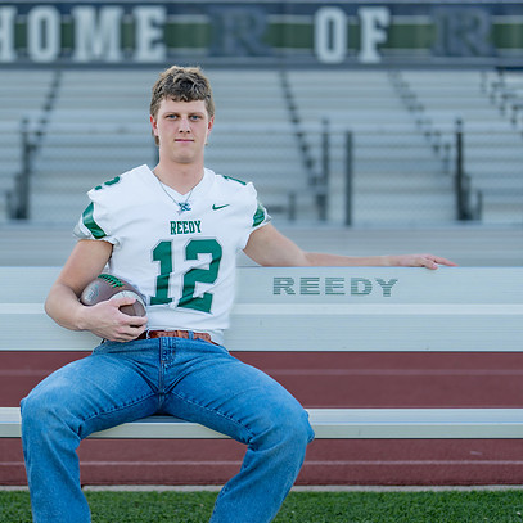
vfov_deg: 23.4
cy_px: 239
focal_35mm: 74
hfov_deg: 23.3
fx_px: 1265
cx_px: 172
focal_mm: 50
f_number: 1.2
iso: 100
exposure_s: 1/2000
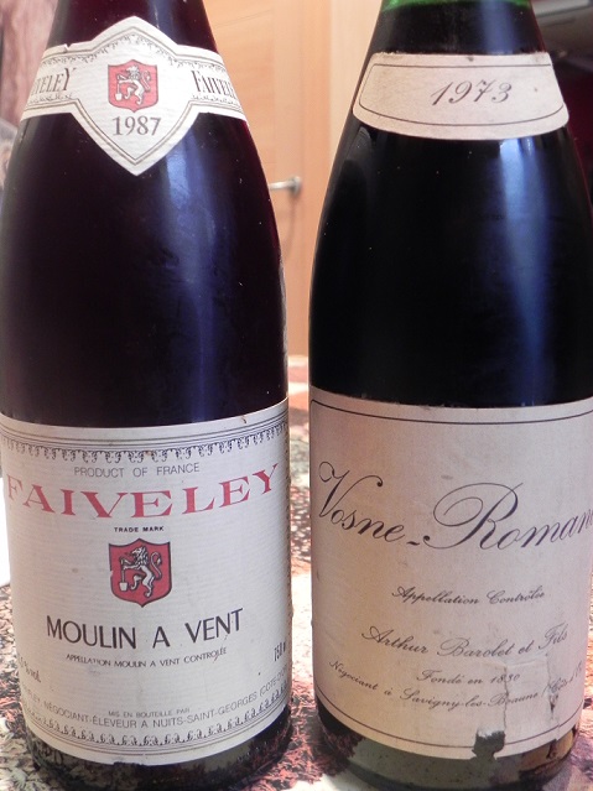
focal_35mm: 37
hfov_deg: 38.7
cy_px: 396
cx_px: 296
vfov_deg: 50.1
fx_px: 845
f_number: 3.2
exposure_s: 1/10.6
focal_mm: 6.6
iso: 400
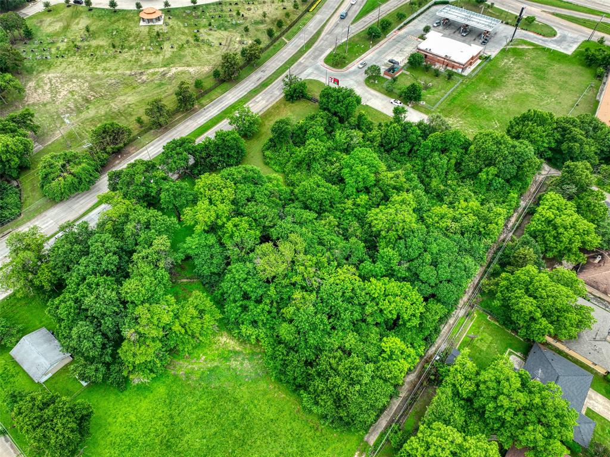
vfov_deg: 56.8
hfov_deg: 71.6
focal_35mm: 24
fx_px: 423
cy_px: 228
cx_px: 305
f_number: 2.8
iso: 100
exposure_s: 1/400
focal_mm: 12.3
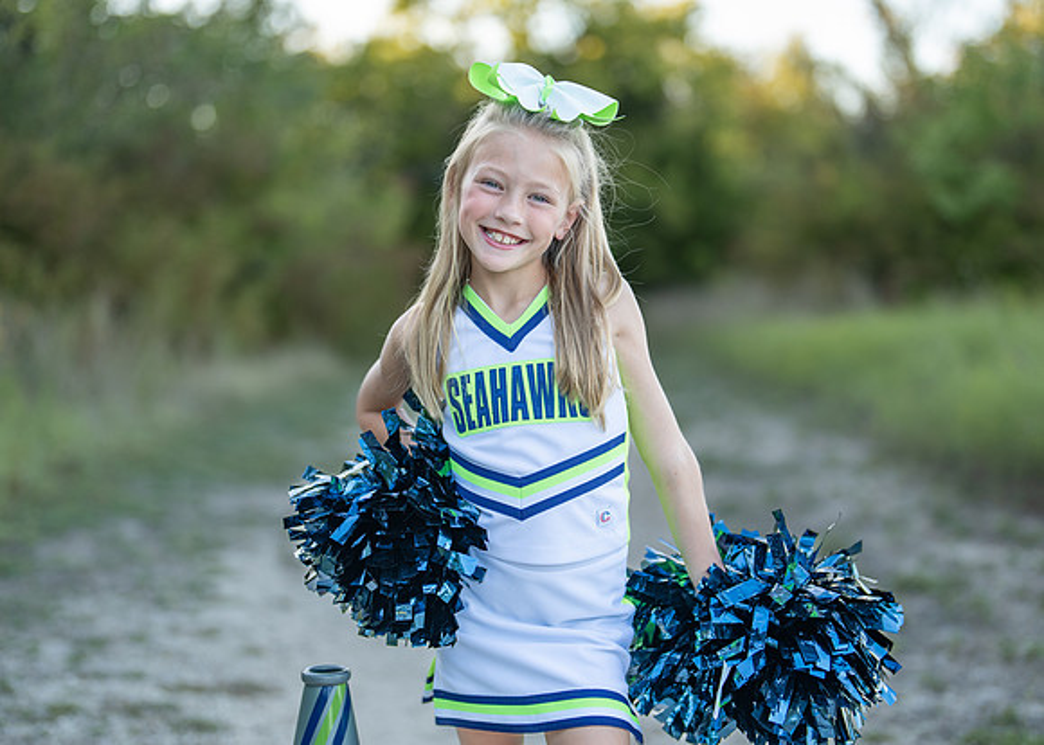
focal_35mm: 61
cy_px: 421
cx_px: 541
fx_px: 1798
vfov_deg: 23.4
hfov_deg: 32.4
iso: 100
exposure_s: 1/800
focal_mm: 50
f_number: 1.2
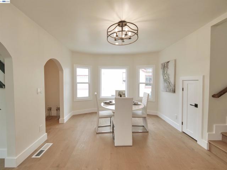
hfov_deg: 102.1
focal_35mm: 14
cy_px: 85
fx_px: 92
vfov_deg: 85.7
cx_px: 114
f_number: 5
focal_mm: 7
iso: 800
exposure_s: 1/160
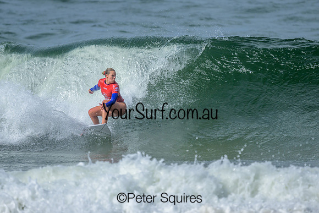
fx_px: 9749
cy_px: 91
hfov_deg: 1.9
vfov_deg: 1.3
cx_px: 117
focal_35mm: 1100
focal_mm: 800
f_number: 6.3
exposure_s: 1/2500
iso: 220
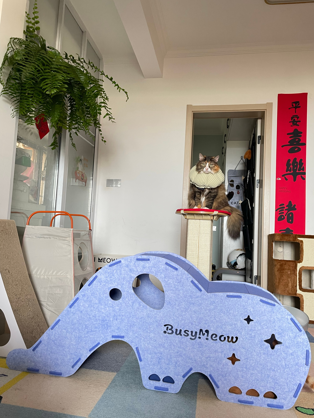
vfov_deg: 67.3
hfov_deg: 53.1
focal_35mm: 26
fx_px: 314
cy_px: 209
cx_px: 157
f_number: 1.6
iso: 125
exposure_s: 1/76
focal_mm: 4.2
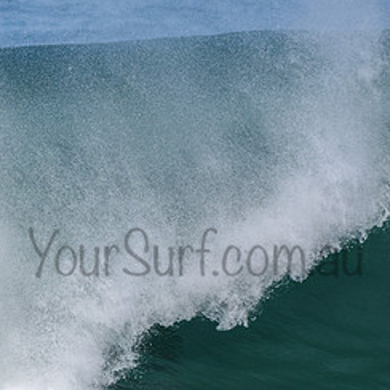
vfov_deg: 1.2
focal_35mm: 1516
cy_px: 239
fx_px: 19324
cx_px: 193
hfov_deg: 1.2
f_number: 5.6
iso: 450
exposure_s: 1/2000
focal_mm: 500
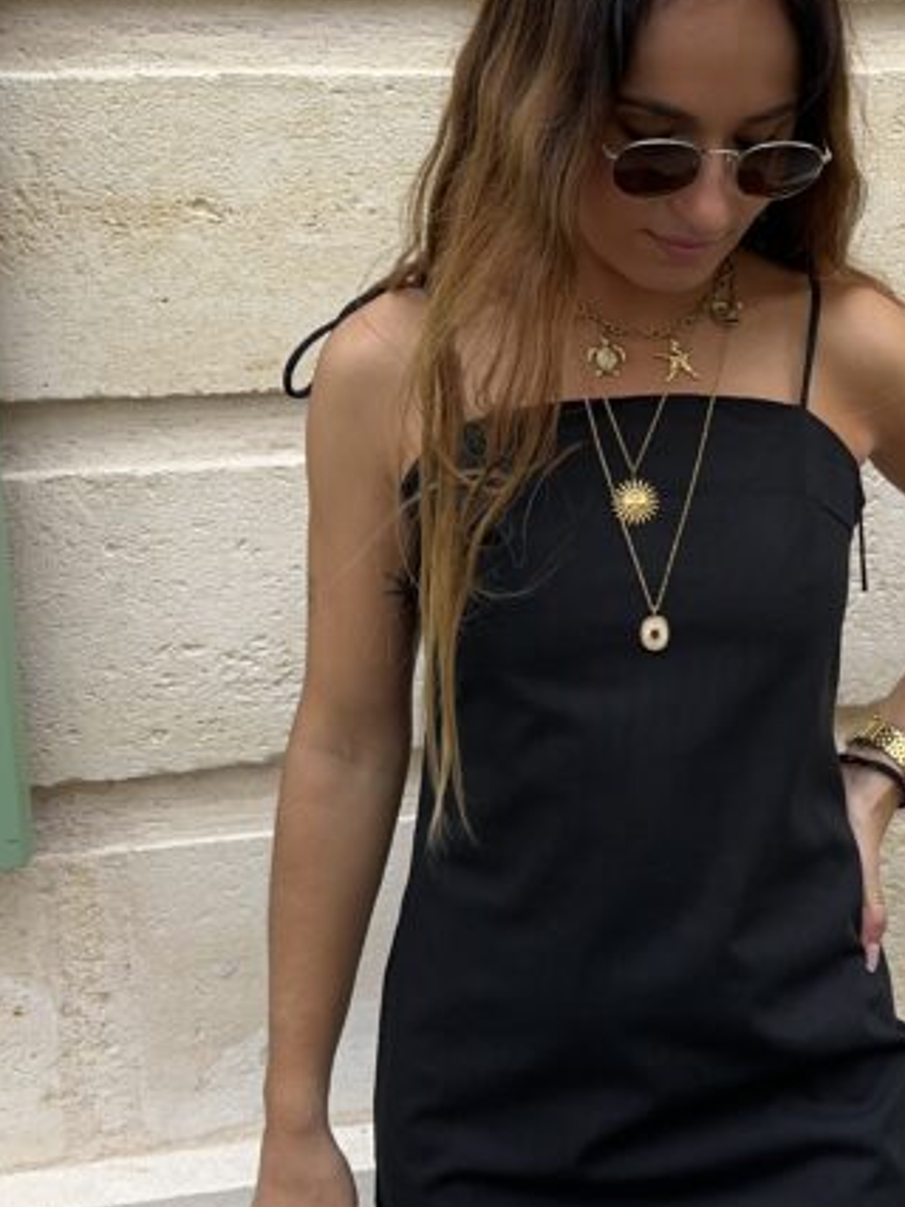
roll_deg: +0.8
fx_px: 1569
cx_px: 772
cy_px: 432
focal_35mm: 45
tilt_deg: -9.2
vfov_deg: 41.7
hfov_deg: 31.0
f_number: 1.78
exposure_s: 1/872
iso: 80
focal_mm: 6.86
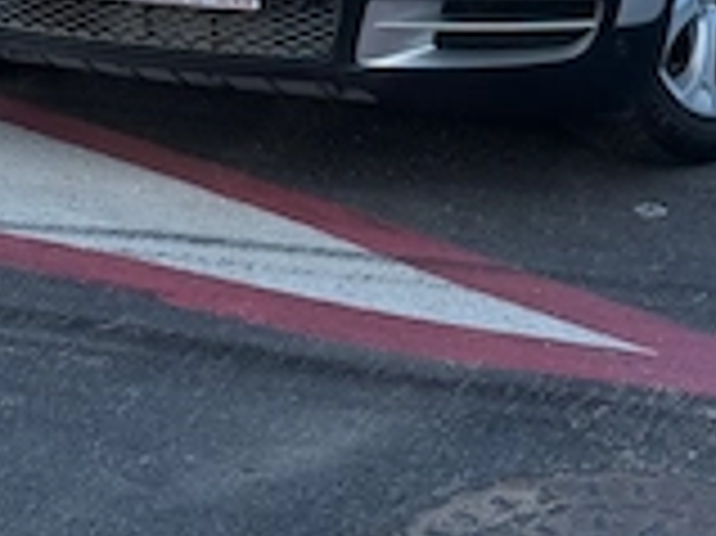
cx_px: 441
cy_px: -216
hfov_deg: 16.3
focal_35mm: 121
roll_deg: +0.1
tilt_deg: -8.5
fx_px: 2501
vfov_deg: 11.8
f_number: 1.78
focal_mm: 6.76
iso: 64
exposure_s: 1/1222
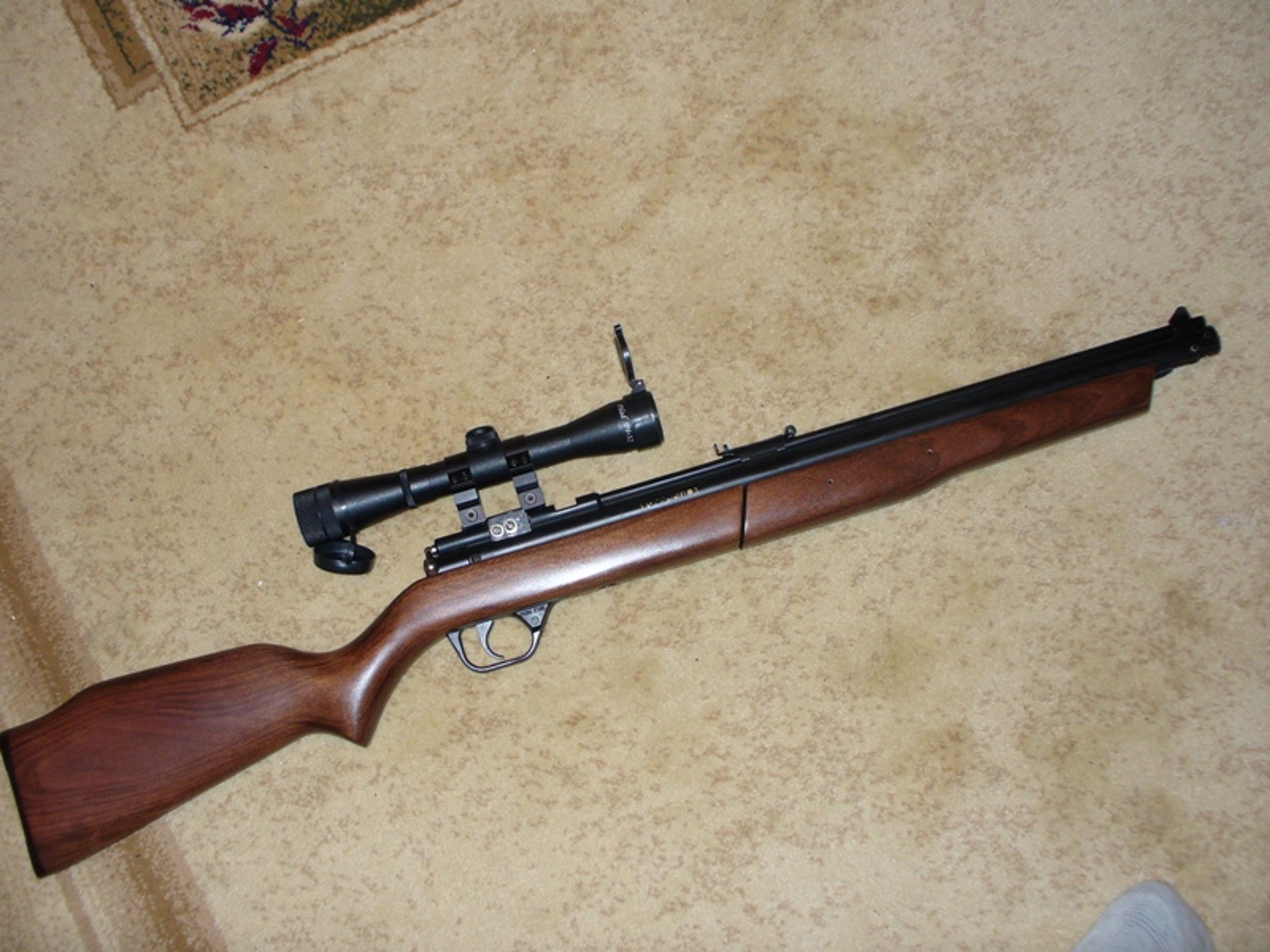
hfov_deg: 44.8
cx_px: 635
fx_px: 1541
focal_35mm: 42
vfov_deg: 34.3
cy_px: 476
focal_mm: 7
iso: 100
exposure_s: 1/30
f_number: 2.9
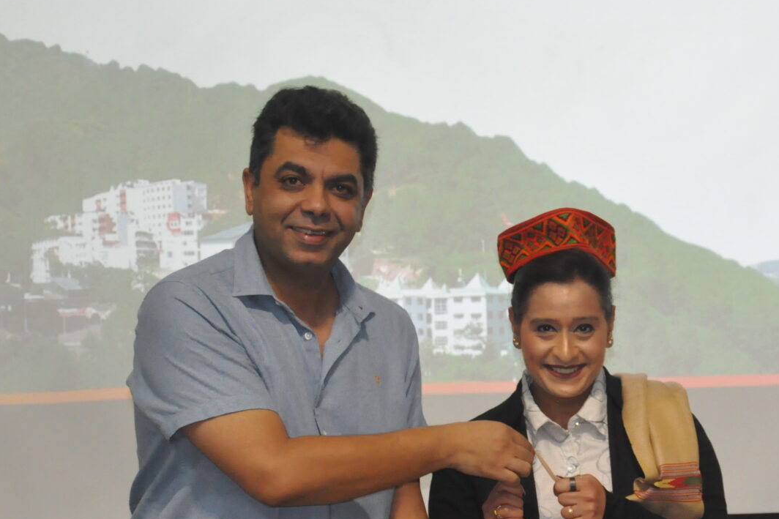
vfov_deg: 9.1
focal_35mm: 150
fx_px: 3245
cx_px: 689
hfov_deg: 13.6
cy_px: 394
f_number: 5
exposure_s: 1/60
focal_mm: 52
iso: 1600
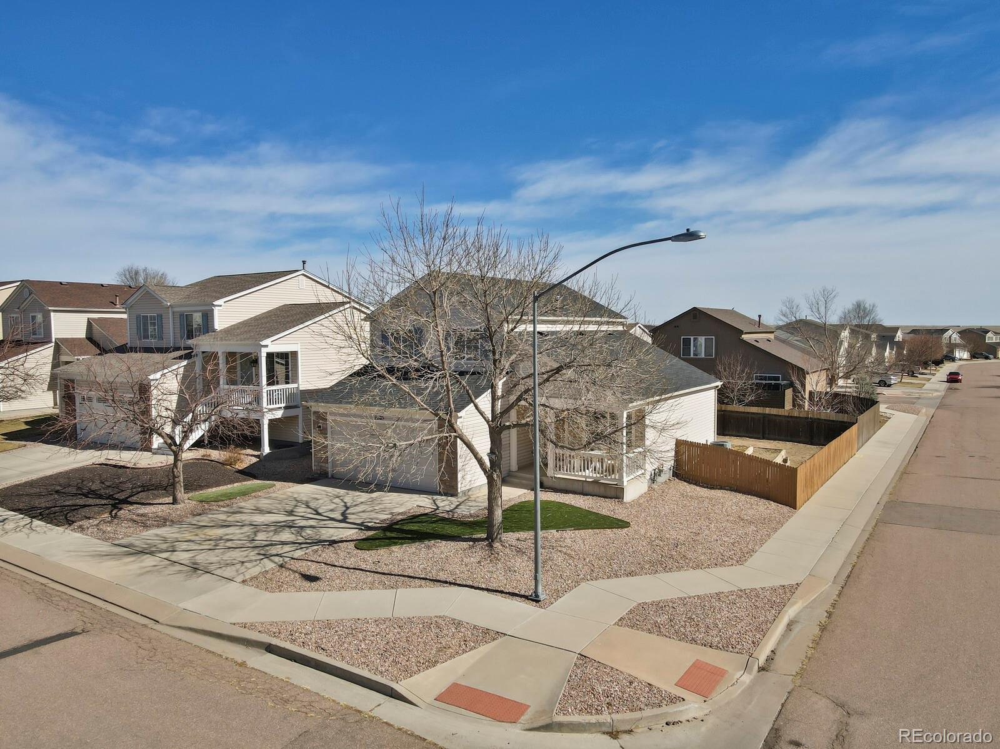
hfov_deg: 71.6
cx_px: 500
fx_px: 693
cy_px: 374
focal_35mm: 24
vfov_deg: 56.8
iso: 100
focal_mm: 4.5
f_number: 2.8
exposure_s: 1/640
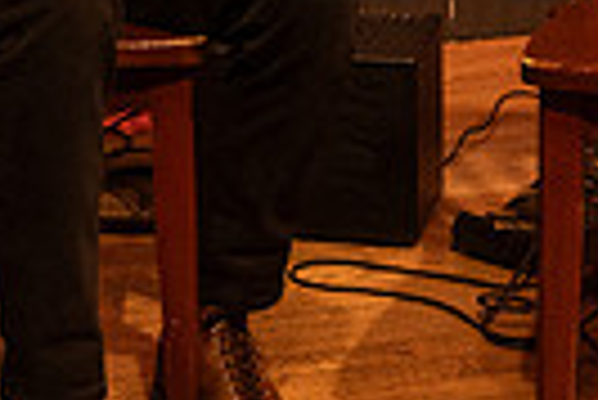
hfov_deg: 15.1
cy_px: -234
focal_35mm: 135
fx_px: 2245
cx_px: 144
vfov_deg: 9.8
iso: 6400
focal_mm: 31
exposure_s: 1/80
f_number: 4
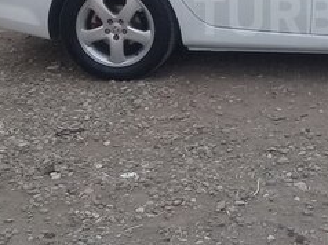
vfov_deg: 16.8
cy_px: 14
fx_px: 814
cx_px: 335
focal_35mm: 86
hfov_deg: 21.9
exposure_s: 1/858
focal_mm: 3.3
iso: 50
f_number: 2.2
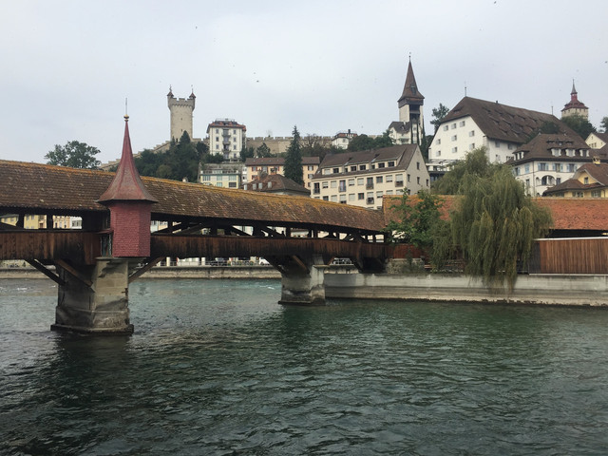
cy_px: 228
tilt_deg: +4.4
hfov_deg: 61.7
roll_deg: -0.1
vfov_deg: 48.2
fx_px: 509
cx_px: 304
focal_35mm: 29
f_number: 2.2
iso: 32
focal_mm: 4.15
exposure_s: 1/1647
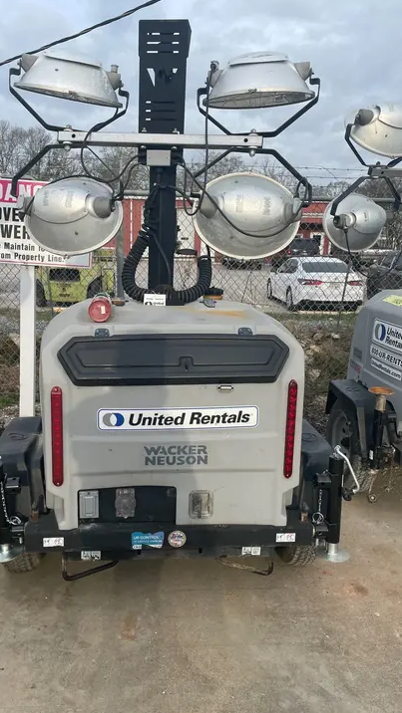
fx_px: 549
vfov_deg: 66.1
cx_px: 174
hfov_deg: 40.1
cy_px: 360
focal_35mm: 29
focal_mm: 4.2
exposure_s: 1/1033
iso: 32
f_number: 1.6
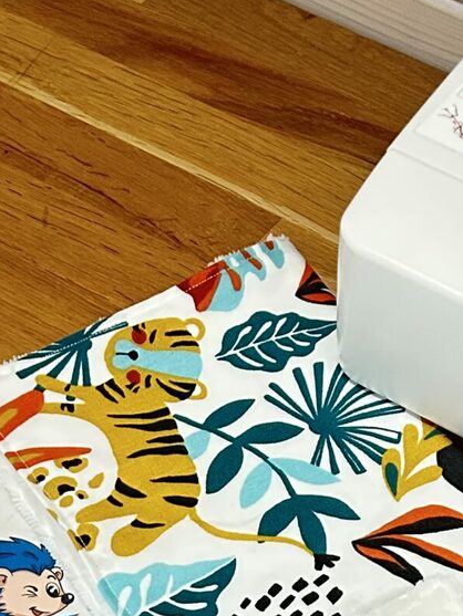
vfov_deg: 21.3
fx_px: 1497
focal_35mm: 84
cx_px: 286
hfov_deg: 17.6
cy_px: 781
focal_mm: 5.7
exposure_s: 1/60
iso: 320
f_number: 1.5
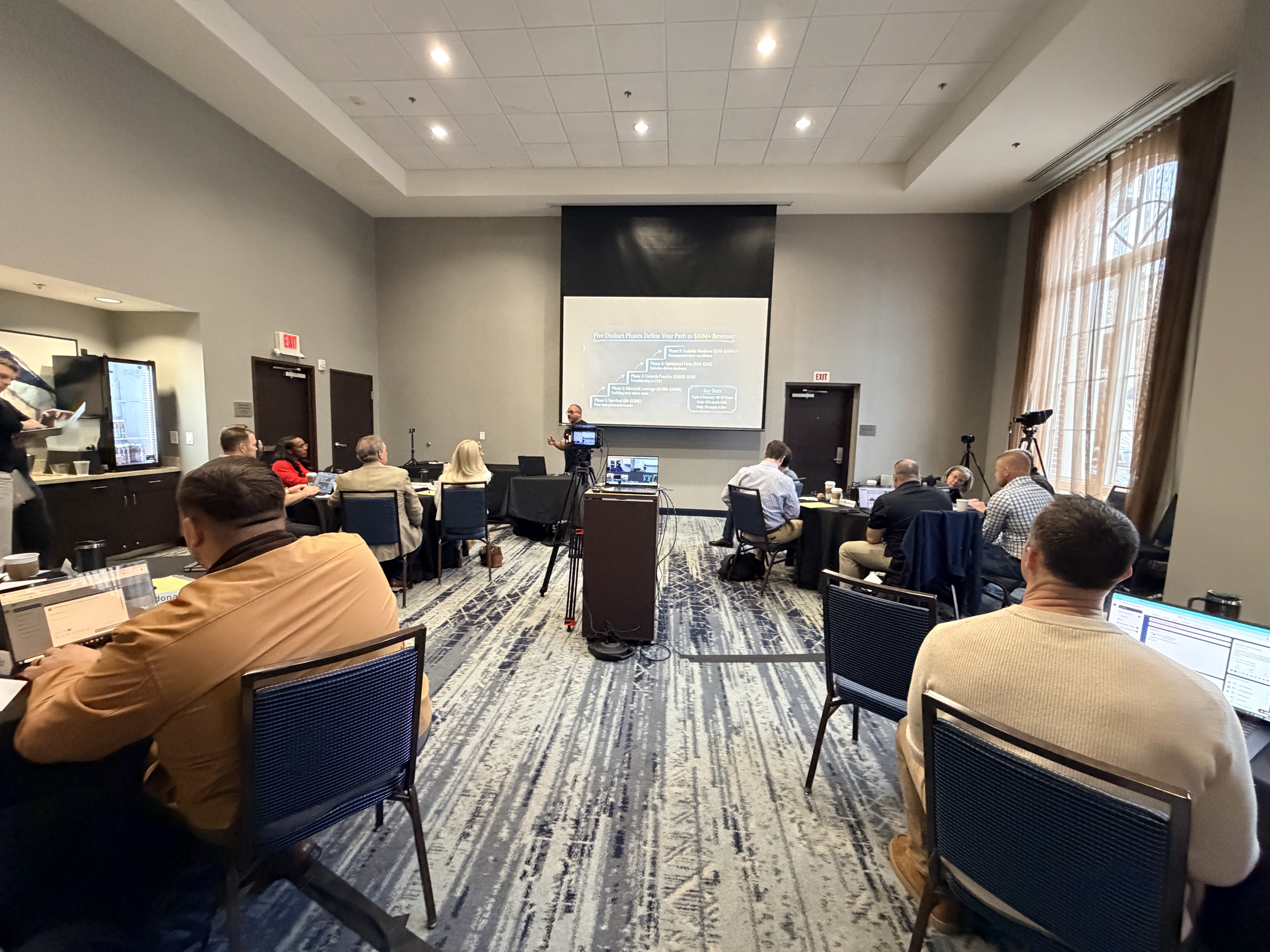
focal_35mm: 14
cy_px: 476
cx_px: 635
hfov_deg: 102.1
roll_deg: -1.1
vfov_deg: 85.7
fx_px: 514
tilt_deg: -5.8
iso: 800
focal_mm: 2.22
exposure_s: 1/60
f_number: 2.2
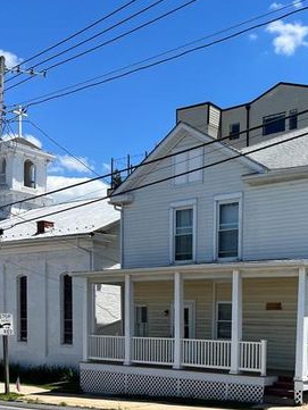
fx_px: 569
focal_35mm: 48
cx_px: 269
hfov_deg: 29.2
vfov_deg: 37.0
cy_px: 371
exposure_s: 1/4274
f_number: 1.5
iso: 50
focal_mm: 5.7
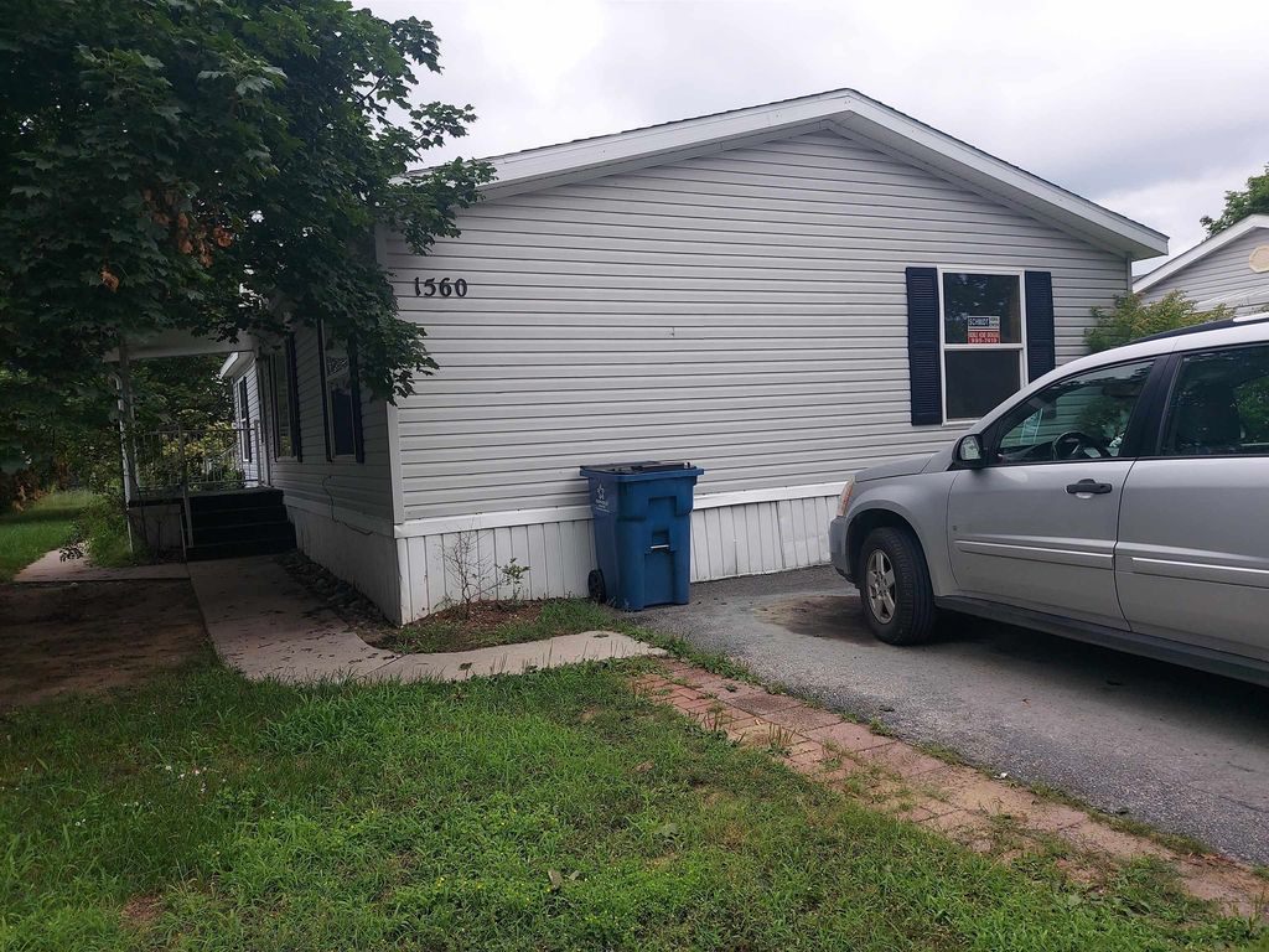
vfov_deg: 54.9
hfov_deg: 69.4
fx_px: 916
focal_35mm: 25
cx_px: 634
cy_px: 476
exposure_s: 1/759
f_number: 2
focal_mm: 4.6
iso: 50
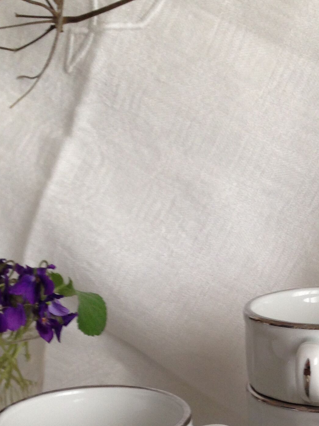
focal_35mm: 77
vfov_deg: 23.9
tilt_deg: -20.4
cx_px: 246
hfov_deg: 19.0
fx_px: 946
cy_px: 457
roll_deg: +3.2
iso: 80
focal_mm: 4.12
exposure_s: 1/20
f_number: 2.4
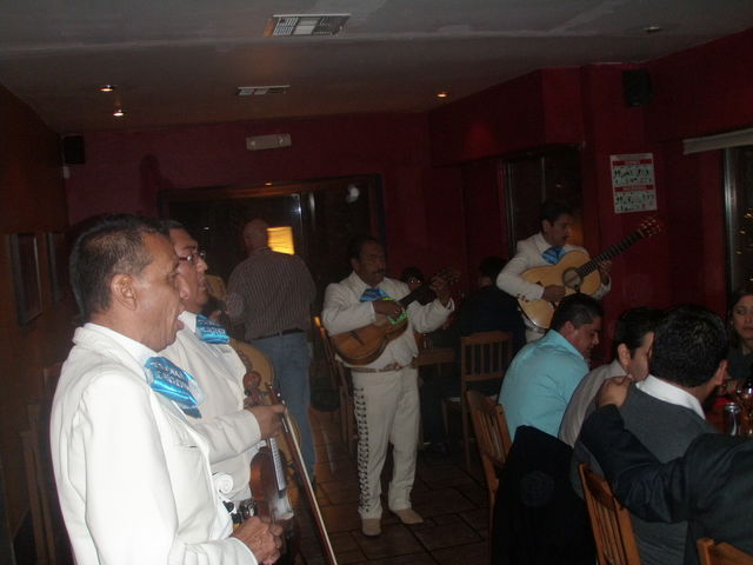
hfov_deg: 49.0
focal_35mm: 38
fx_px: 827
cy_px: 282
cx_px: 376
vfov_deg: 37.7
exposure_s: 1/30
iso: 200
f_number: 3.5
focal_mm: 6.7
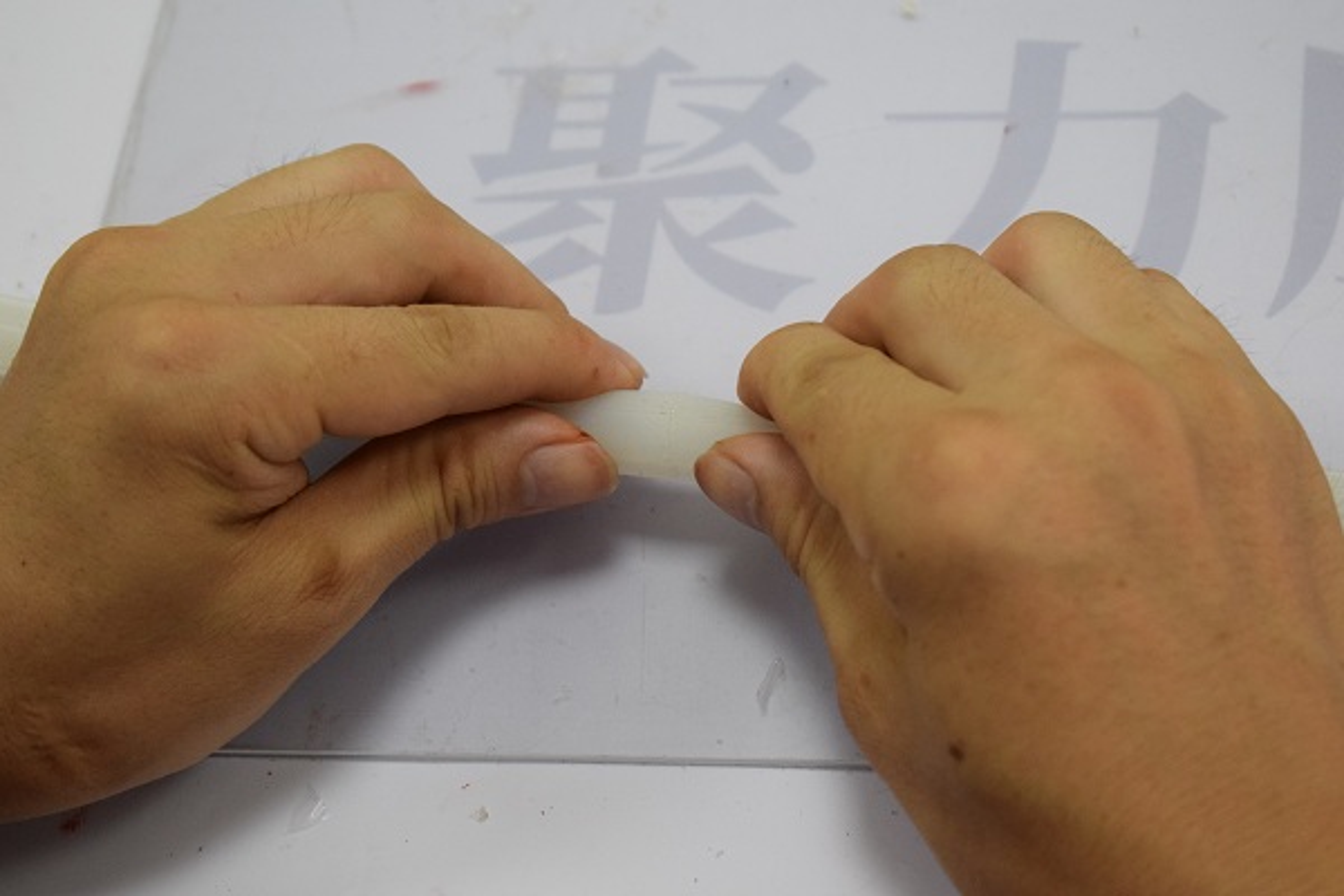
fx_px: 3080
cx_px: 672
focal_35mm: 82
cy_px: 448
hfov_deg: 24.6
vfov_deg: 16.6
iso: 2500
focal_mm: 55
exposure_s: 1/125
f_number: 5.6
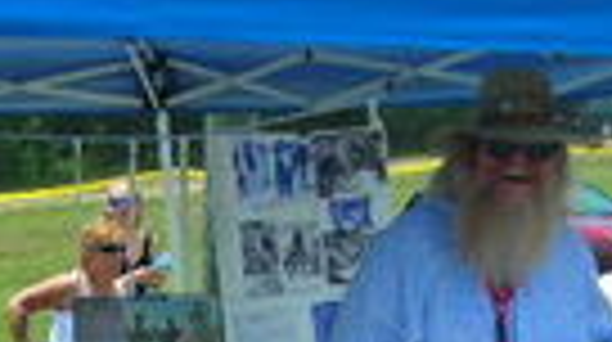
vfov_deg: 9.7
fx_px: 1977
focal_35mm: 122
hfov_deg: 17.5
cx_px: 171
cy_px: 459
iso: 50
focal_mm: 6.3
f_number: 3.2
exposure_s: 1/430
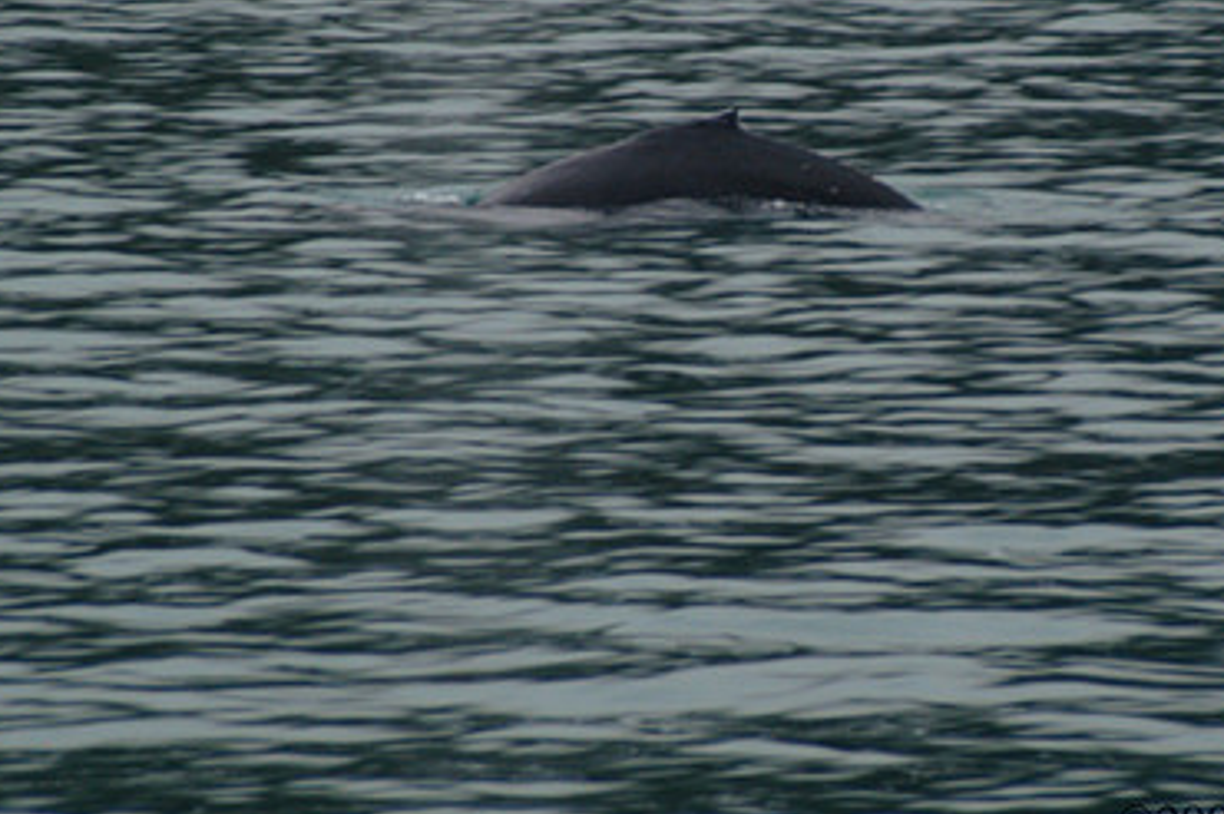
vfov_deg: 2.9
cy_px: 237
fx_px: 15965
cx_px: 672
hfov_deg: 4.4
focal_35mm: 470
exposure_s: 1/320
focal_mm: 200
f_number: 6.3
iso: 400
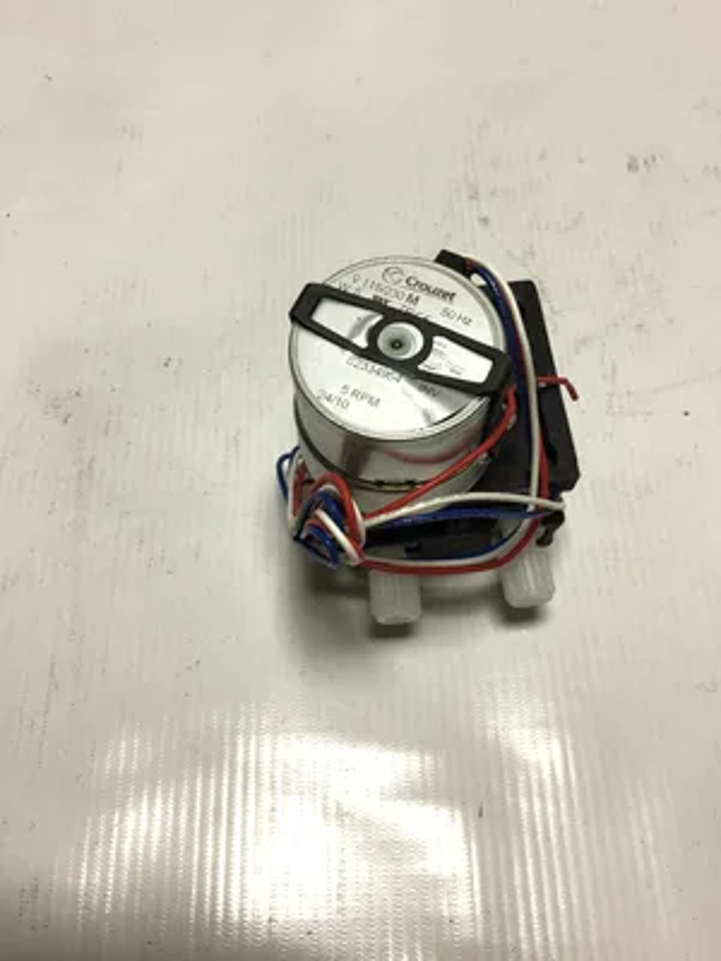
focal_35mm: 31
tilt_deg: -62.0
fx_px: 861
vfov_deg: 58.4
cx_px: 360
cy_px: 480
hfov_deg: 45.4
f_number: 2.4
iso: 25
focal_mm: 3.3
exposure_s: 1/144
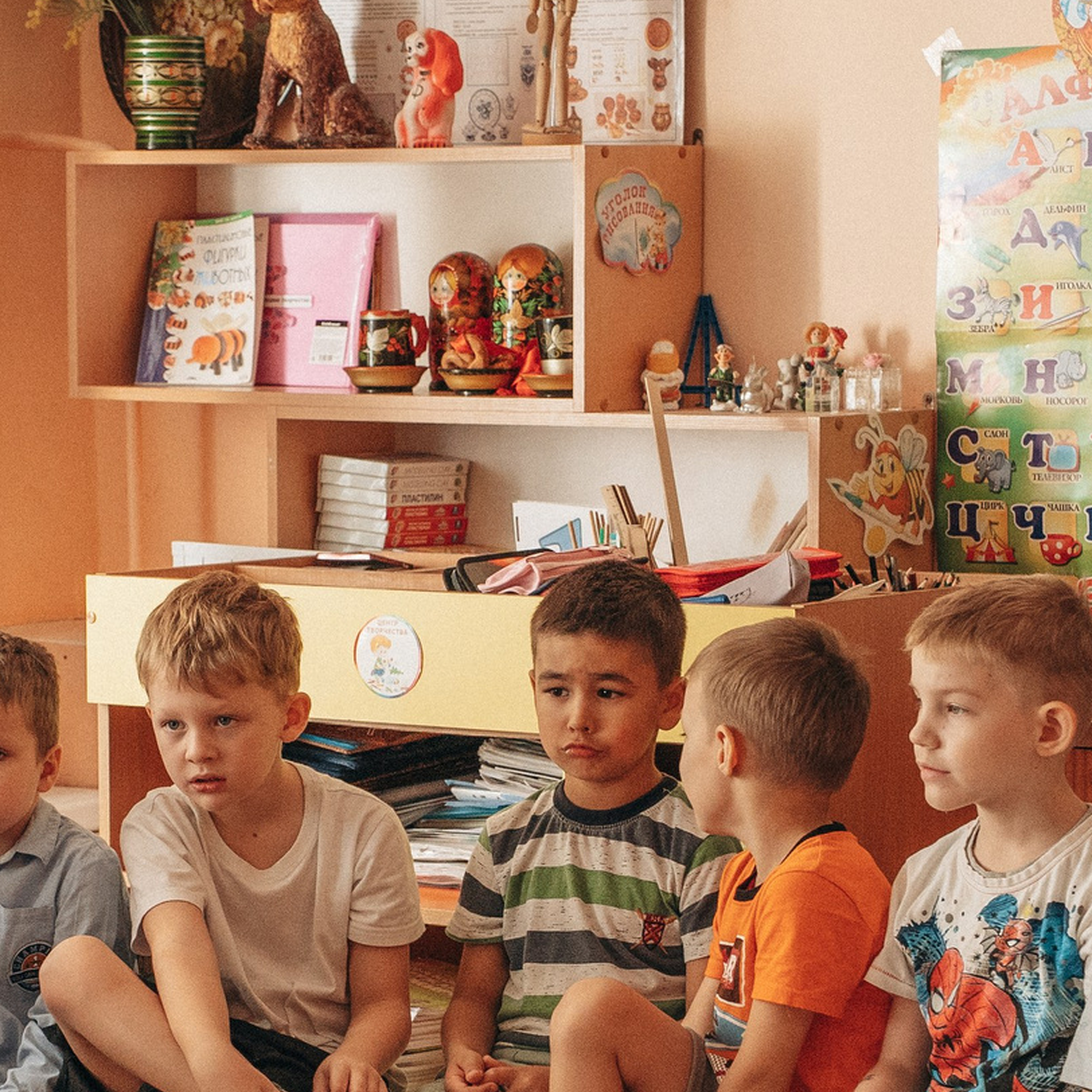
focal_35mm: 150
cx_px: 358
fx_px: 5354
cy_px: 722
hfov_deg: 11.6
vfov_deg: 11.6
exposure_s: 1/320
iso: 3200
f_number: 4.5
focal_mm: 56
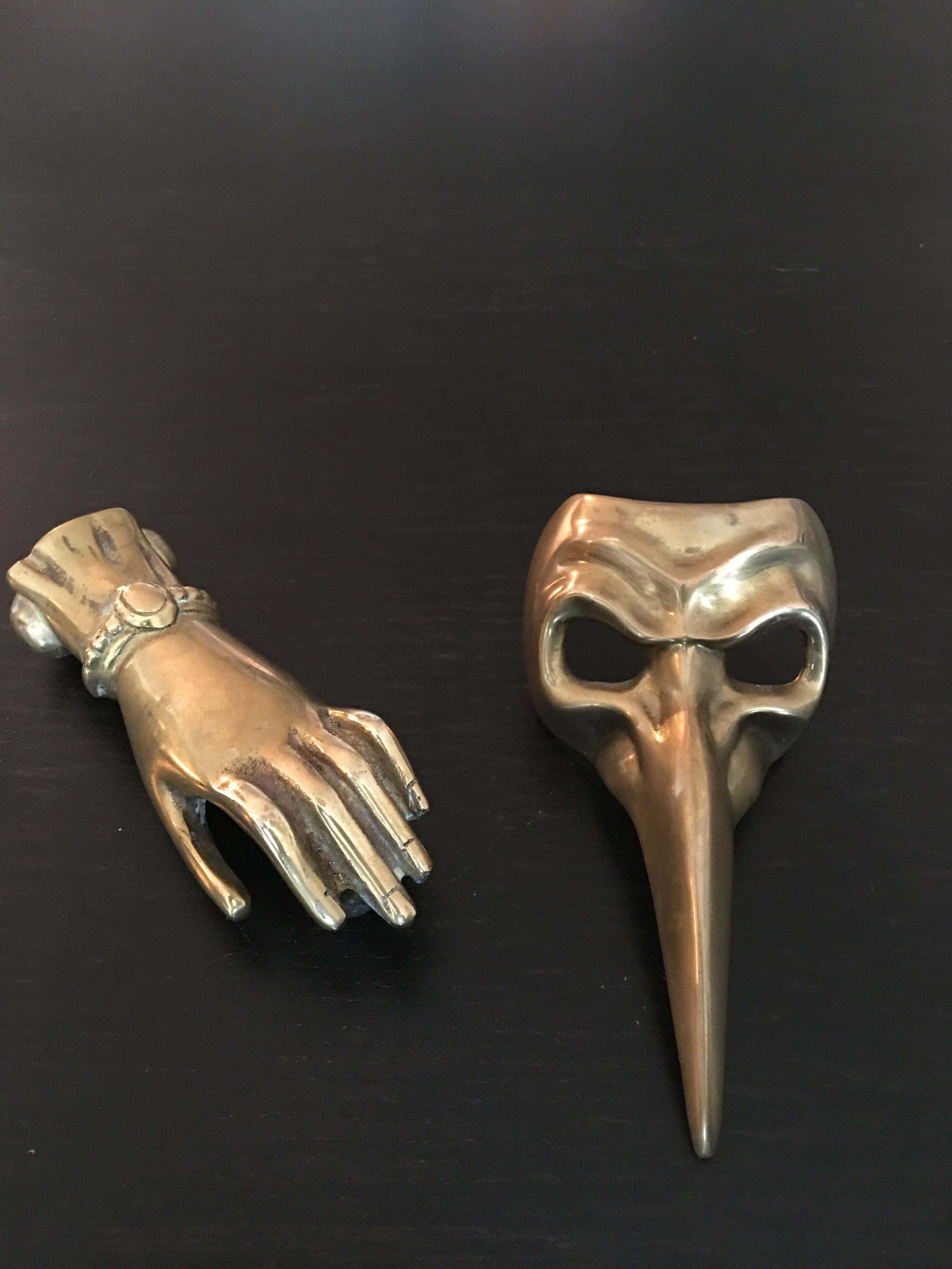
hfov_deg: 48.2
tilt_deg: -49.2
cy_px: 634
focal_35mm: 29
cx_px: 476
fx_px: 1063
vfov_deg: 61.7
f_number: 2.2
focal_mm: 4.15
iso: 125
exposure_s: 1/4
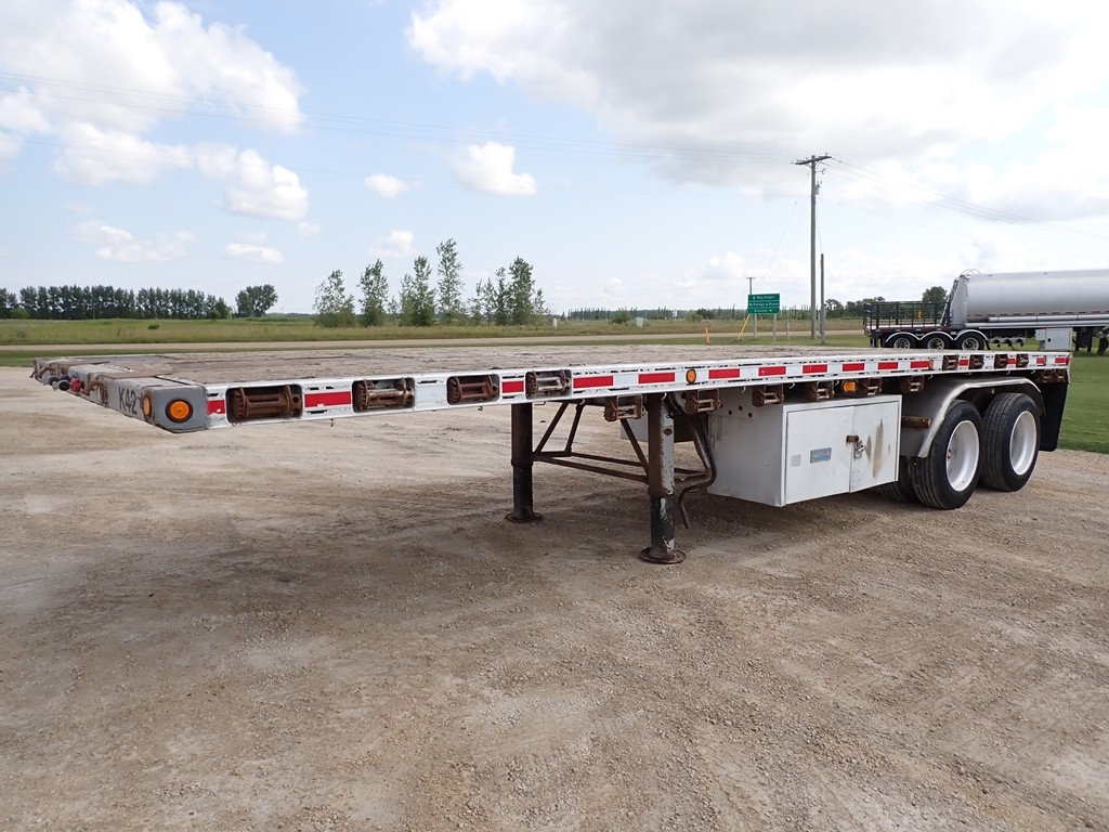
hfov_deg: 69.4
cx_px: 554
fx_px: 801
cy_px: 416
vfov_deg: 54.9
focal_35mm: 25
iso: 100
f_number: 2.8
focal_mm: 4.5
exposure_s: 1/800
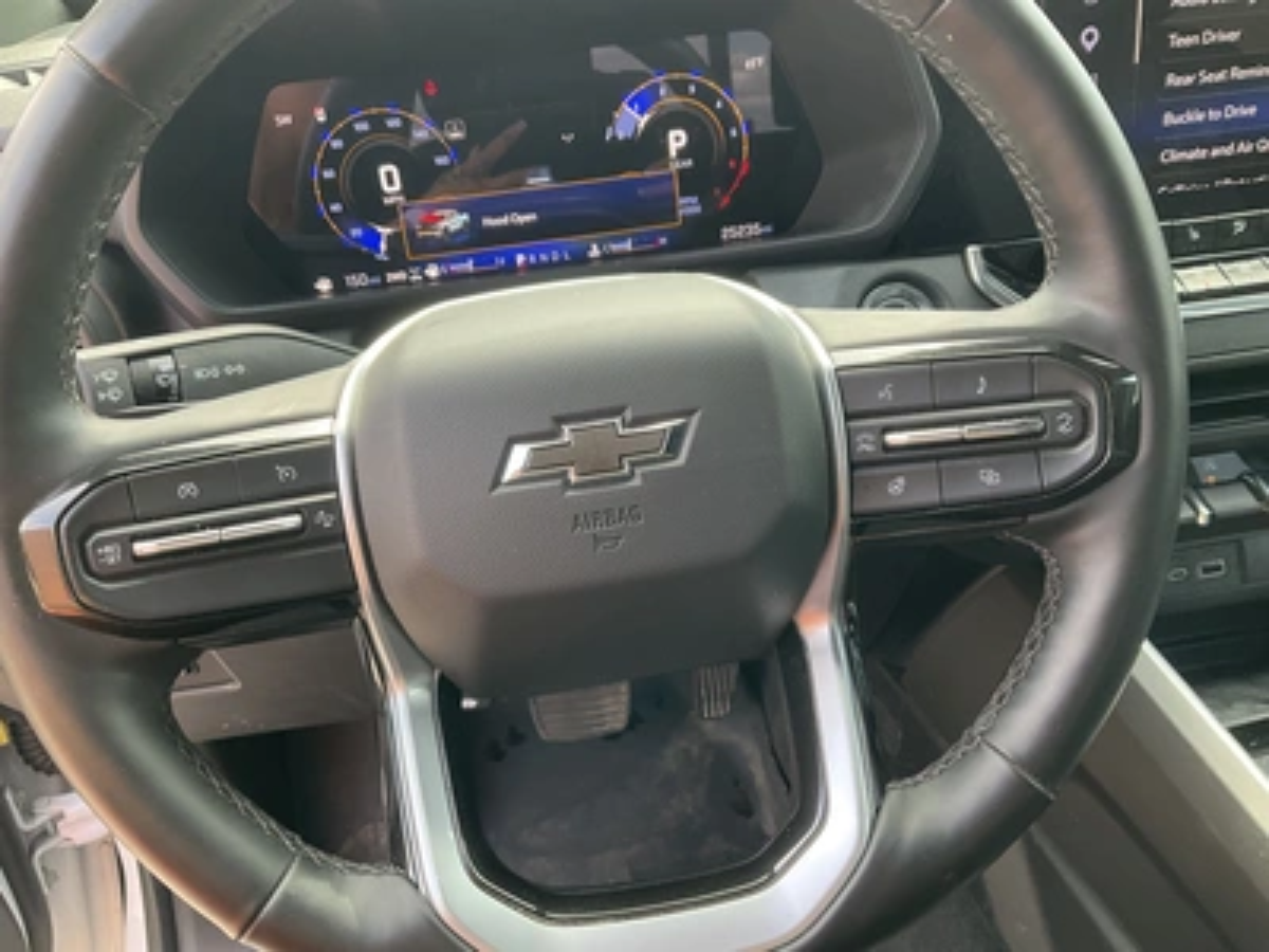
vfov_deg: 48.2
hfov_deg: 61.7
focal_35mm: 29
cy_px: 476
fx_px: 1063
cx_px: 634
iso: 50
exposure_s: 1/122
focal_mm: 3
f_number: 1.8
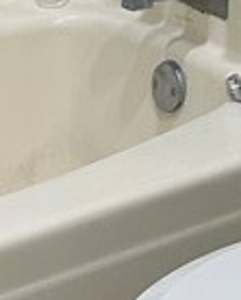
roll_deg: -1.5
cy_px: -276
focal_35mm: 188
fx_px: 1671
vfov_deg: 9.6
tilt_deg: -9.0
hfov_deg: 8.1
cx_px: 382
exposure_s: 1/120
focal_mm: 5.7
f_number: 1.5
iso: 80
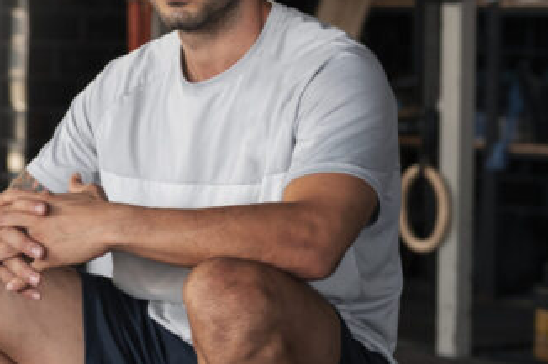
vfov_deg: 8.7
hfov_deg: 13.0
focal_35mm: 157
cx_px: 62
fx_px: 2389
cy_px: 254
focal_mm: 50
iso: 1250
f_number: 2.2
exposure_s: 1/400
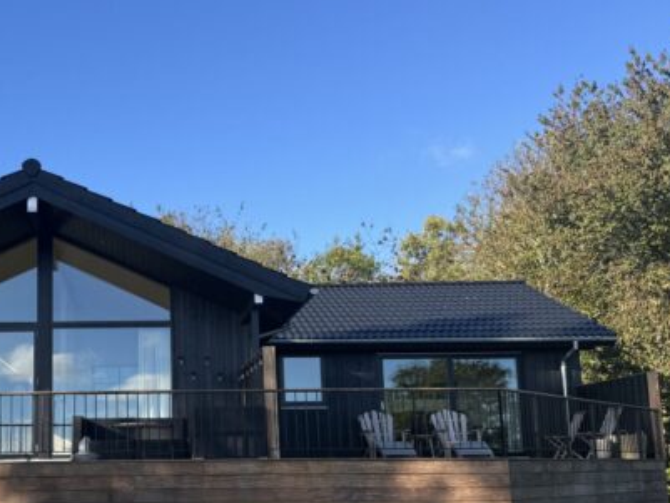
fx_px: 891
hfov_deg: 39.6
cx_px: 134
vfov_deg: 31.3
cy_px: 334
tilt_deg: +8.7
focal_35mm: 46
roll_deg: +1.5
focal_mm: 6.76
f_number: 1.78
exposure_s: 1/1980
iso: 80
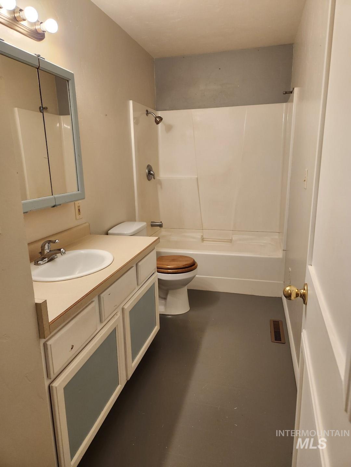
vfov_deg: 73.9
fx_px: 311
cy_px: 234
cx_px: 176
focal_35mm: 23
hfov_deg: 58.9
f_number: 1.8
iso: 160
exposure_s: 1/120
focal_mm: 5.4
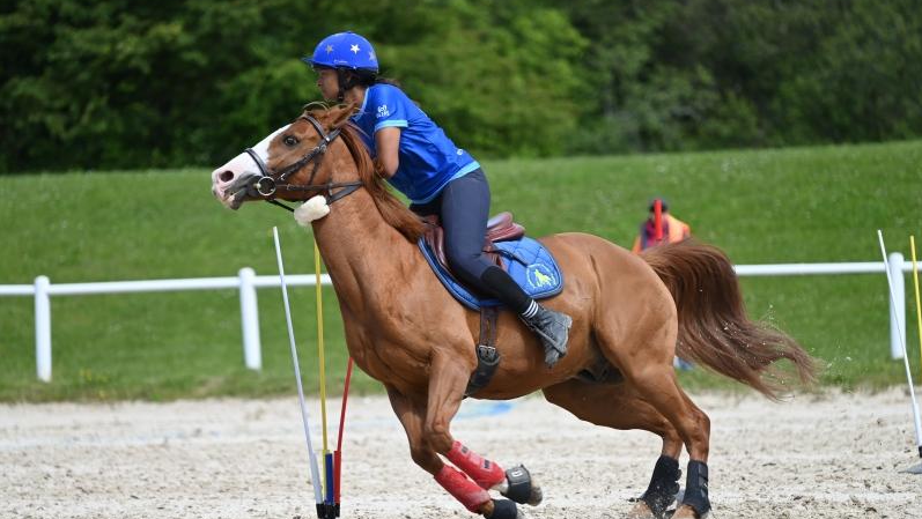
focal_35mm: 273
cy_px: 295
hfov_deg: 7.9
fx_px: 6677
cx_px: 462
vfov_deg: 4.5
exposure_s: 1/1250
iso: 360
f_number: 5.6
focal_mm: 260
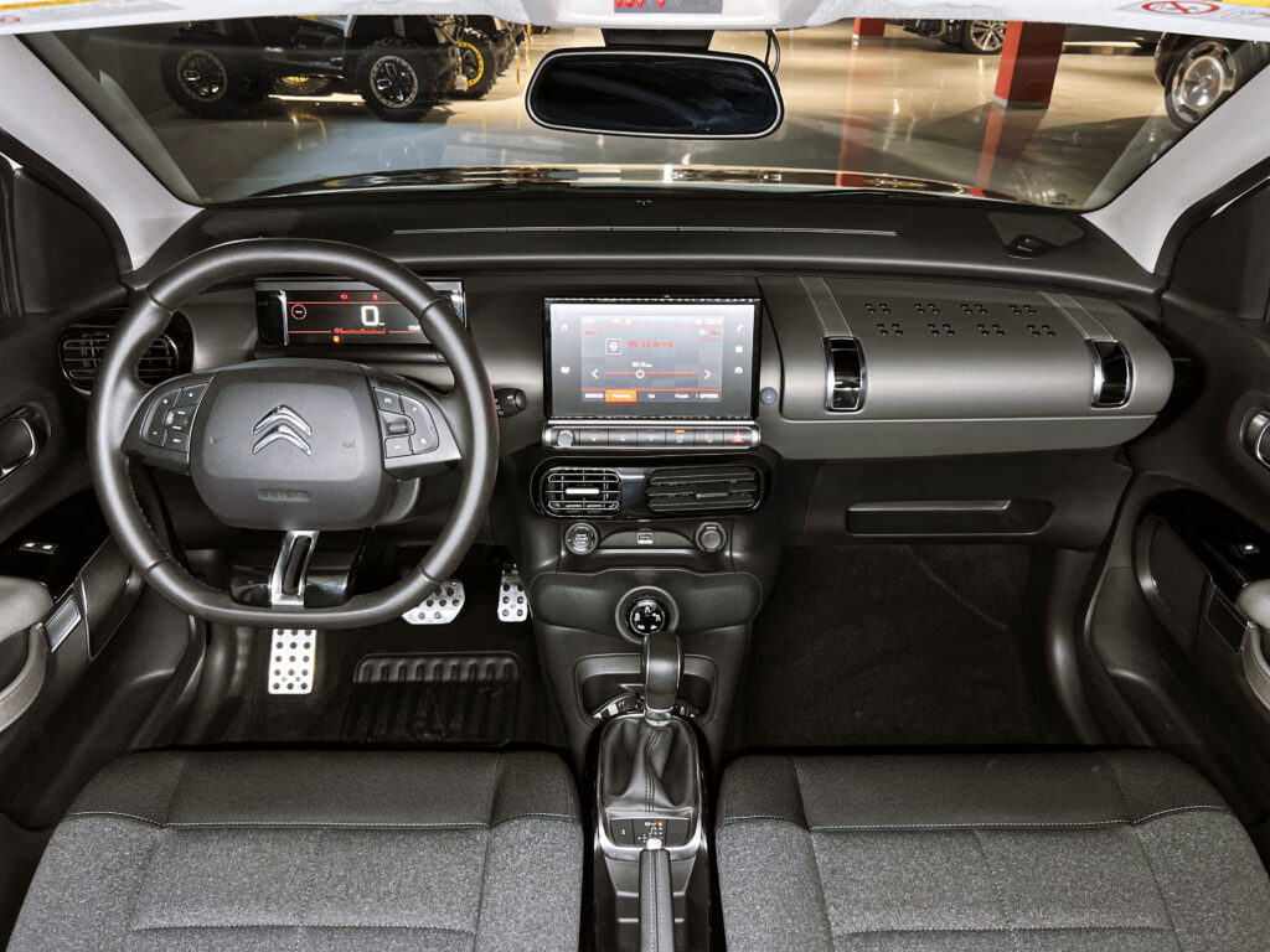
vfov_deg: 53.1
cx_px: 635
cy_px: 476
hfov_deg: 67.3
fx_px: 954
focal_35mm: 26
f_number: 1.5
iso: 250
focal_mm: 5.7
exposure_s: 1/60
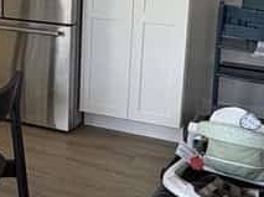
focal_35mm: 79
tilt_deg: -14.2
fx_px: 601
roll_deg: +1.0
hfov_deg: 22.9
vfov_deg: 18.4
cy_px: 41
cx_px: -43
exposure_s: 1/60
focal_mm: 2.22
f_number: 2.2
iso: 200
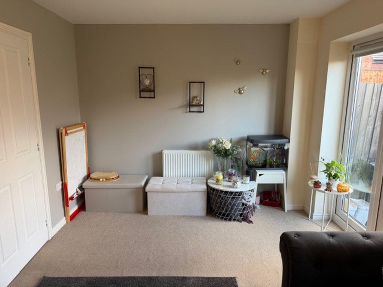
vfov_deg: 56.8
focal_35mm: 24
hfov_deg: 71.6
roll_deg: +0.1
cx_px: 192
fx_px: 266
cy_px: 144
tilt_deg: -10.8
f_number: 1.78
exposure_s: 1/121
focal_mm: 6.76
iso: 160
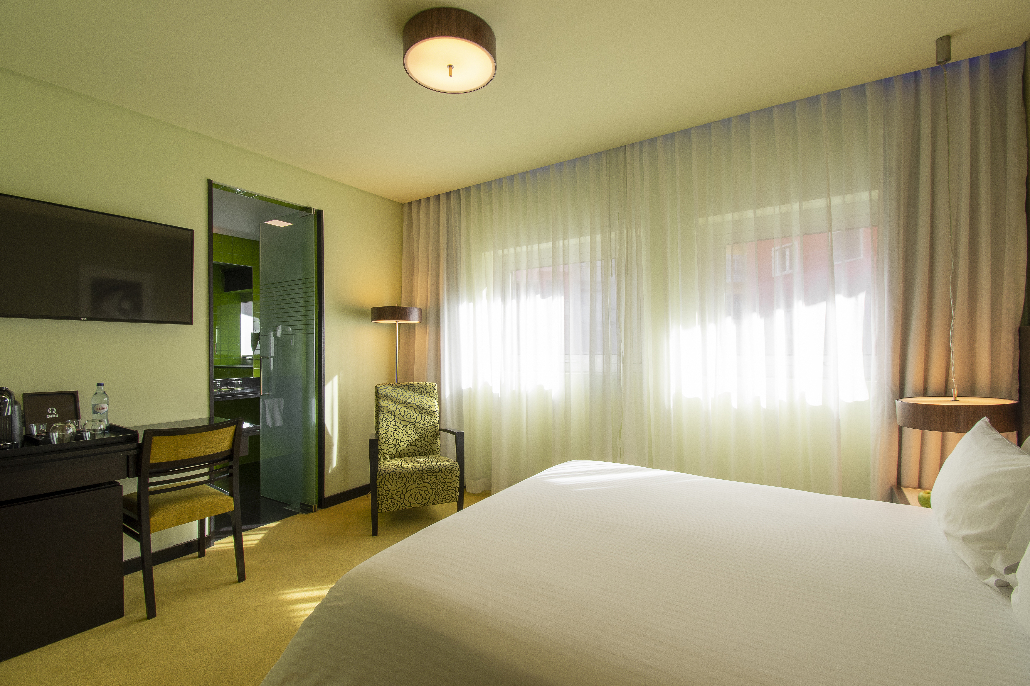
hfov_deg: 100.4
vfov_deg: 77.3
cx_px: 515
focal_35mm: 15
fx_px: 429
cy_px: 343
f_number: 10
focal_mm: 10
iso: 250
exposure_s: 1/30
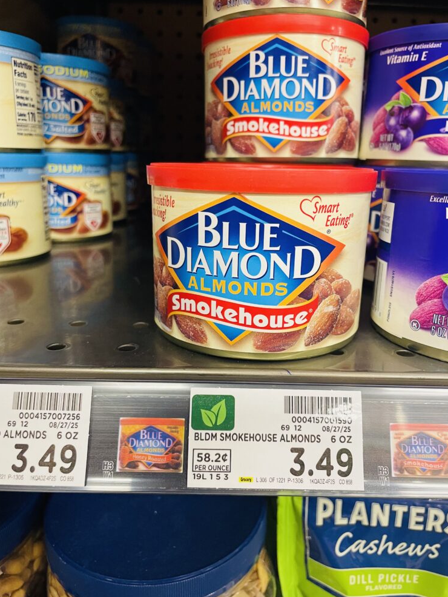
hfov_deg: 51.4
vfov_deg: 65.3
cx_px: 229
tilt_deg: -18.7
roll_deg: -2.7
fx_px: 466
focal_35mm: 27
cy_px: 298
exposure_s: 1/60
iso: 200
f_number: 1.6
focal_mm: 4.2
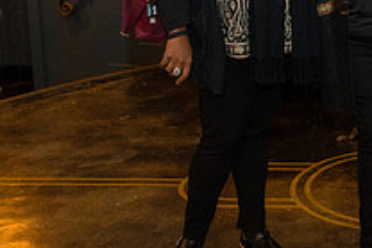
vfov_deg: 16.0
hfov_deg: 23.0
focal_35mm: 84
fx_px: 869
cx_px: 388
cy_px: 12
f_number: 2.8
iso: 4000
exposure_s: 1/125
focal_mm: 30.1
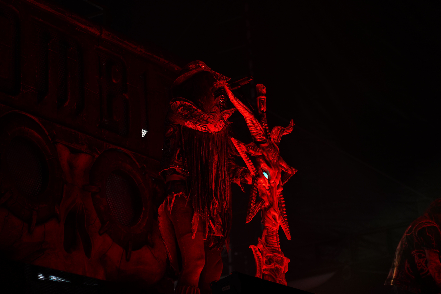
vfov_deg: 13.0
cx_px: 220
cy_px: 147
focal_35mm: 105
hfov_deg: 19.5
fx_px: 1286
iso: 200
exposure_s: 1/125
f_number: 4
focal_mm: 105
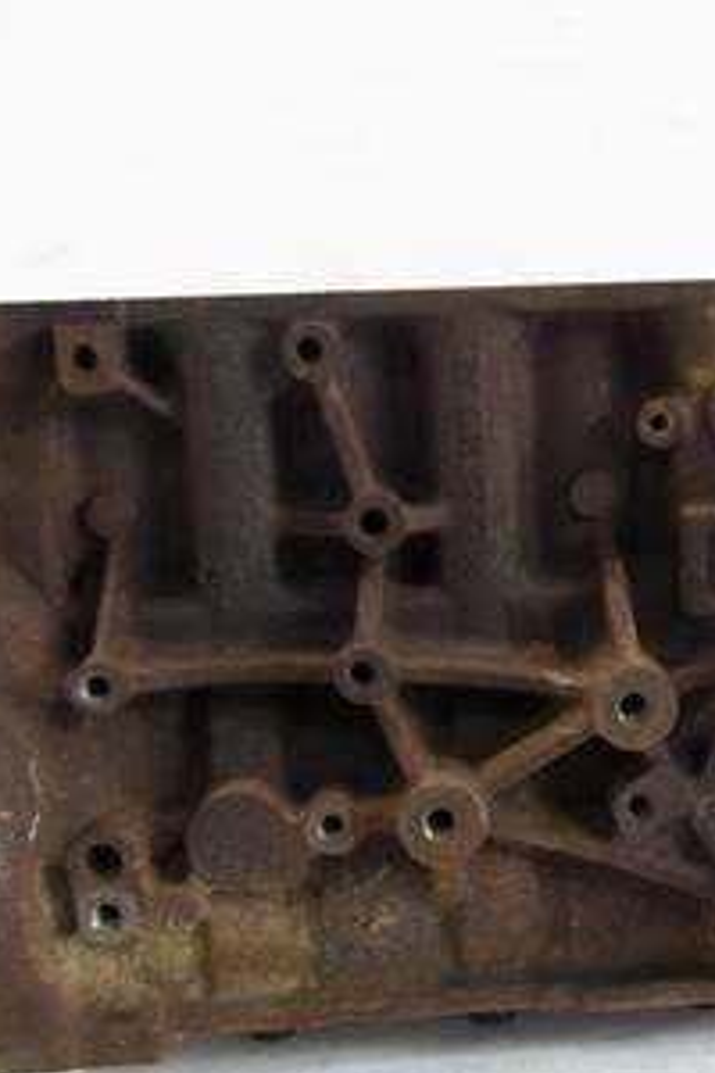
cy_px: 597
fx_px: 1489
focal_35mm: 50
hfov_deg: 26.6
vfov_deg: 39.5
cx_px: 554
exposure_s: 1/60
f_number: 3.6
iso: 800
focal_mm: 15
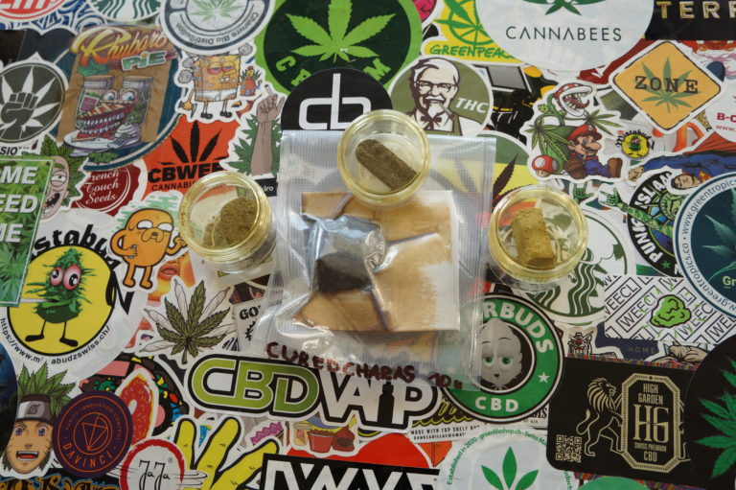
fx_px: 644
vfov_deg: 41.7
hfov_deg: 59.5
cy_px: 245
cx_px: 368
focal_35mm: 32
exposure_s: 1/125
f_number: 5
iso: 400
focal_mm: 21
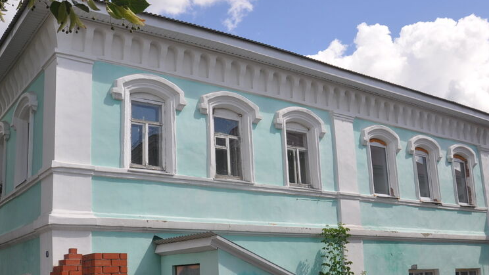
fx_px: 532
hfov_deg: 49.3
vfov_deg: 28.8
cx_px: 224
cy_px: 190
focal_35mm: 41
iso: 200
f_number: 9
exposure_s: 1/320
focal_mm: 18
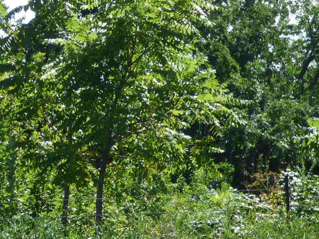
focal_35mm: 227
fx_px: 2091
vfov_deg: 6.5
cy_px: 139
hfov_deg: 8.6
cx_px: -72
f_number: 4.3
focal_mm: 12.29
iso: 100
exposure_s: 1/400
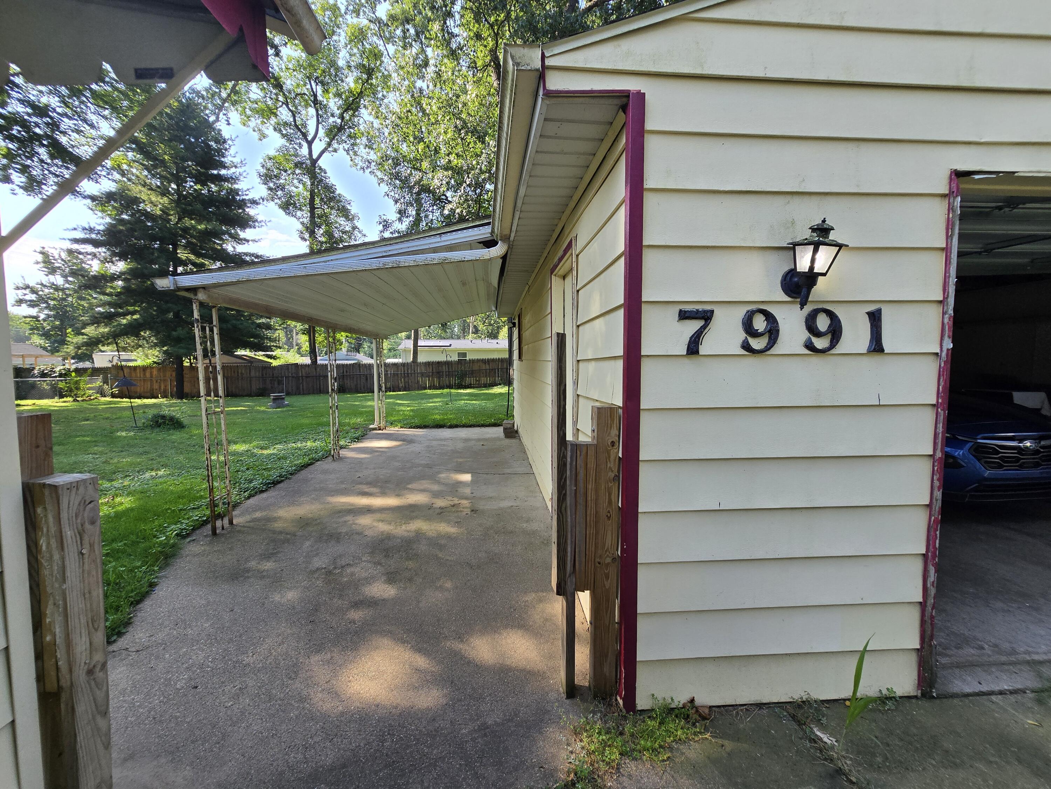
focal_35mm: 13
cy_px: 394
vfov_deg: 89.9
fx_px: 395
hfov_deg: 106.2
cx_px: 526
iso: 50
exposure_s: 1/369
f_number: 2.2
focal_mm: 2.2
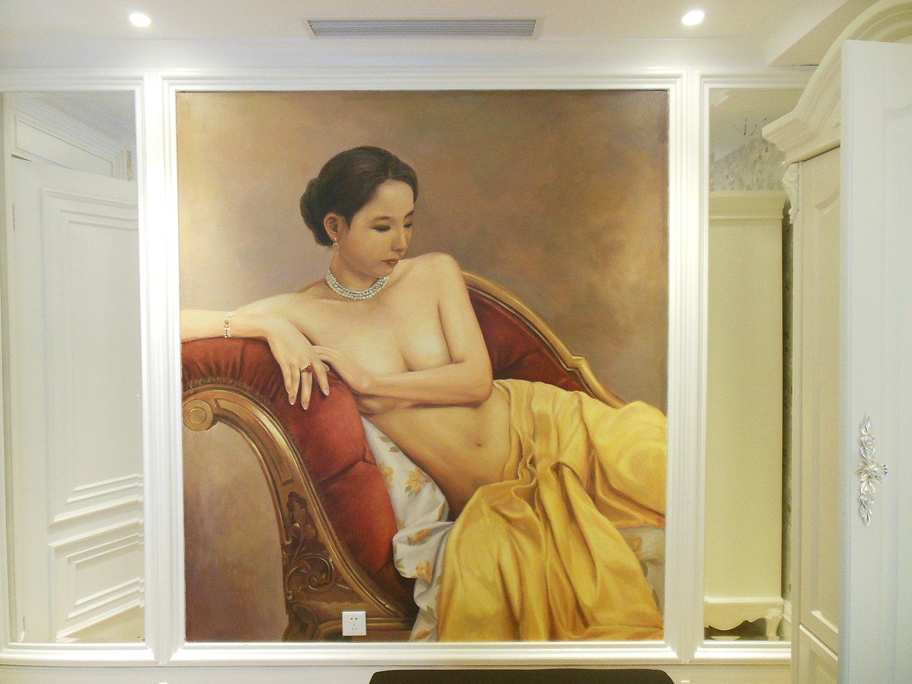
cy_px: 342
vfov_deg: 54.9
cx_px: 456
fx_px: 659
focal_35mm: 25
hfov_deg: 69.4
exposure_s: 1/10
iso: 400
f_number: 3.2
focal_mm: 4.5
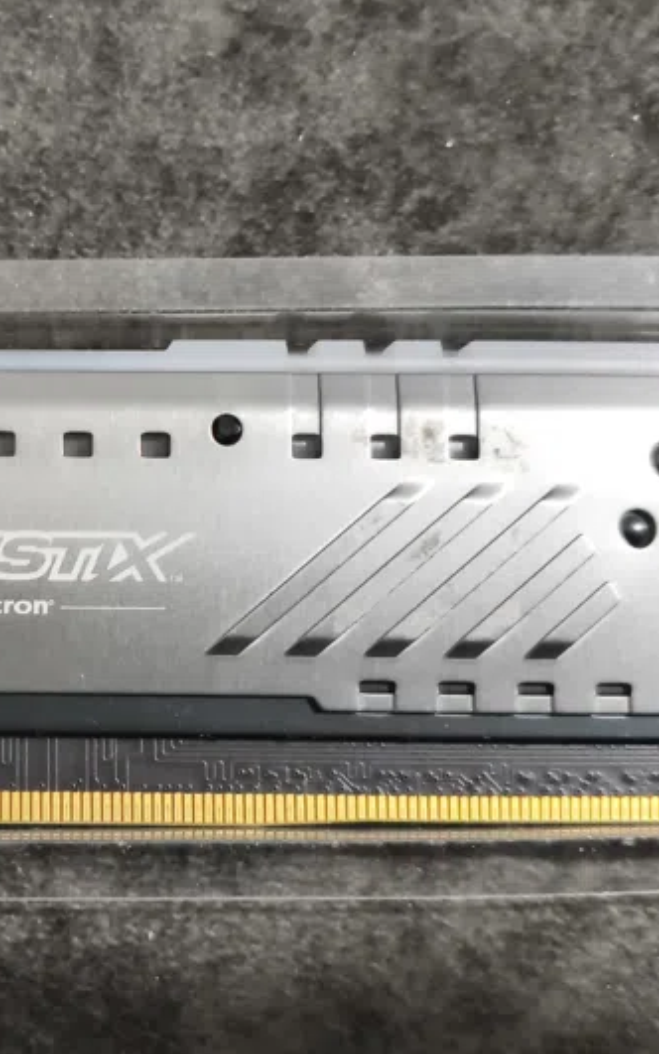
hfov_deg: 25.7
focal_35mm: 47
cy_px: 570
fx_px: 1350
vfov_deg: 42.6
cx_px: -42
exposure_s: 1/33.3
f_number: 1.6
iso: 704
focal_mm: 4.09
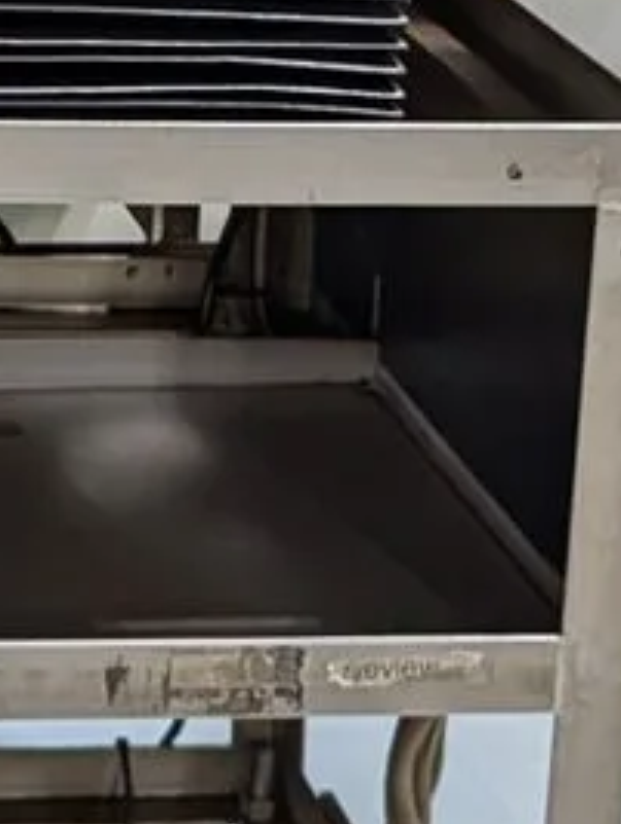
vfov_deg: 14.3
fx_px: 3078
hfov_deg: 11.0
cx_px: -331
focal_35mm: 129
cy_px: -377
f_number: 1.68
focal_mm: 6.9
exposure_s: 1/274
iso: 456
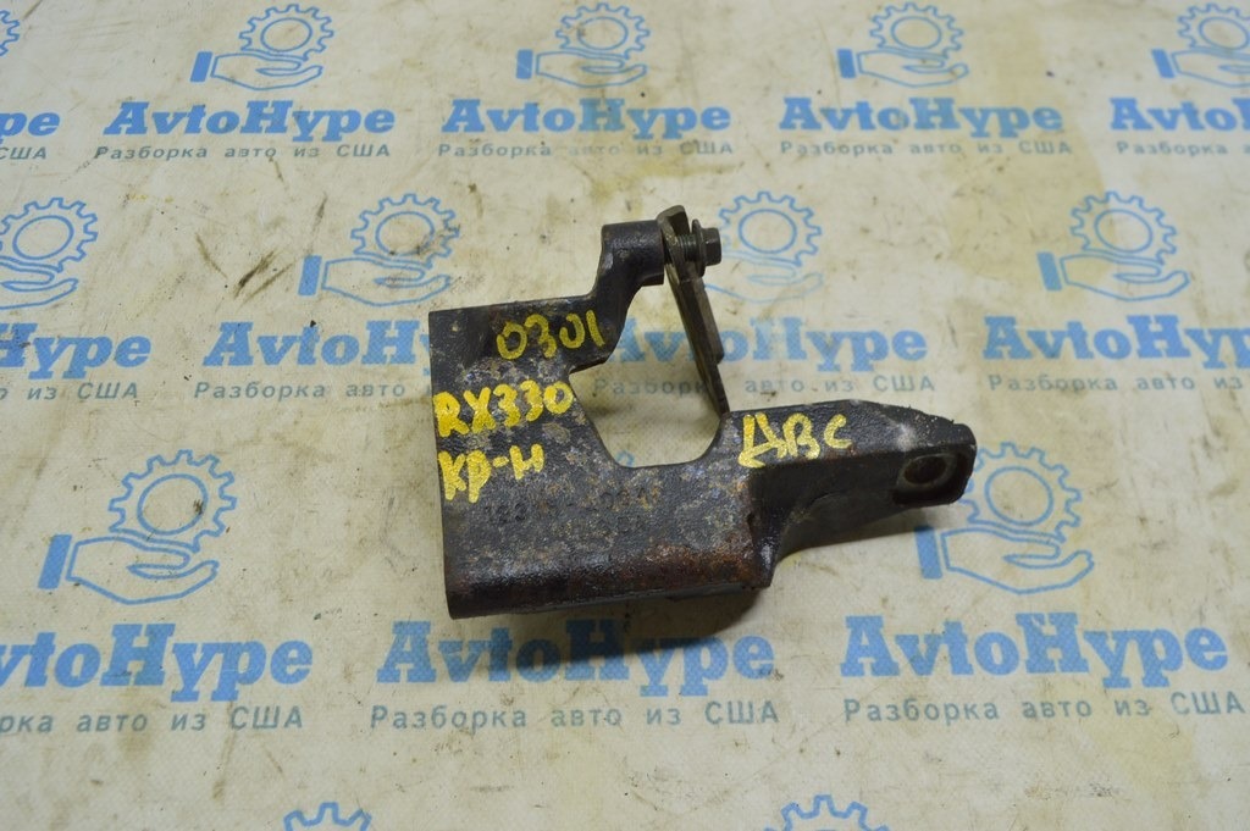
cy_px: 416
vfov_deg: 41.6
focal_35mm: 32
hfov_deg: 59.5
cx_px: 625
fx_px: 1093
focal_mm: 21
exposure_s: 1/30
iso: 400
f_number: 5.6
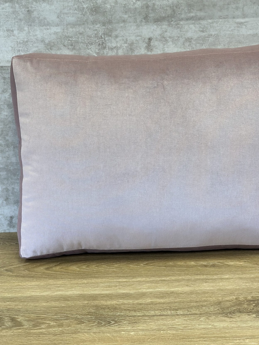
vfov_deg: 26.3
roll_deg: +2.1
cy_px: 178
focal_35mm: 74
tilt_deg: -15.6
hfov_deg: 19.9
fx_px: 739
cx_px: 139
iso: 64
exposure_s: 1/120
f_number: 1.78
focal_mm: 6.86
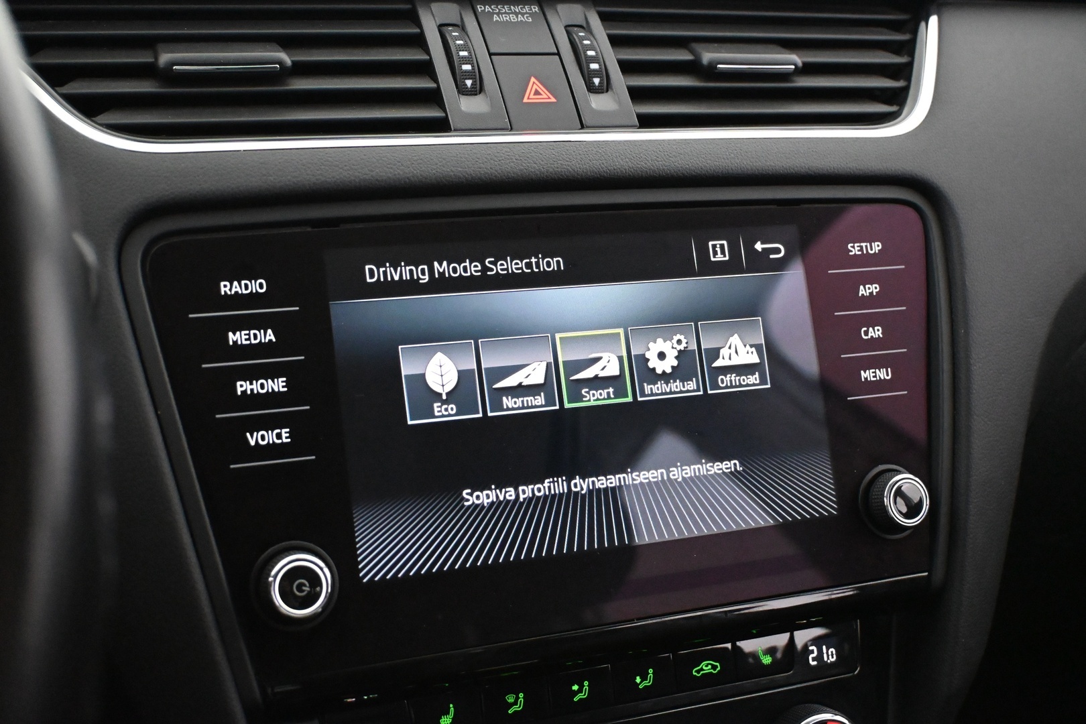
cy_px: 362
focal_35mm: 45
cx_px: 543
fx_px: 1357
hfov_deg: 43.6
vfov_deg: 29.9
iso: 8000
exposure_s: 1/60
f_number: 4.8
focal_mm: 30
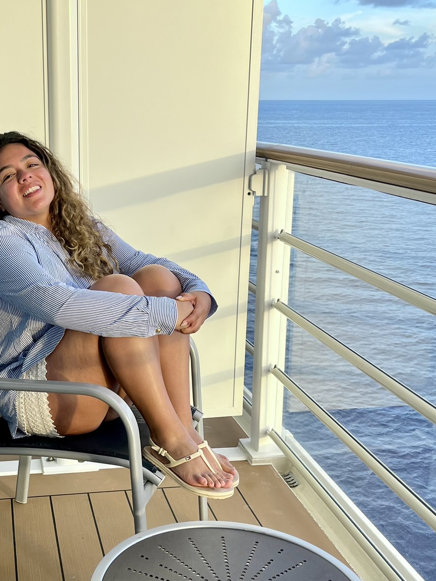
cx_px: 115
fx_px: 756
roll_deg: +0.4
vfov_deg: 42.1
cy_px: 311
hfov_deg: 31.7
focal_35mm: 45
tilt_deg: -15.8
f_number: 1.6
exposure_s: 1/532
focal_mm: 5.1
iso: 50
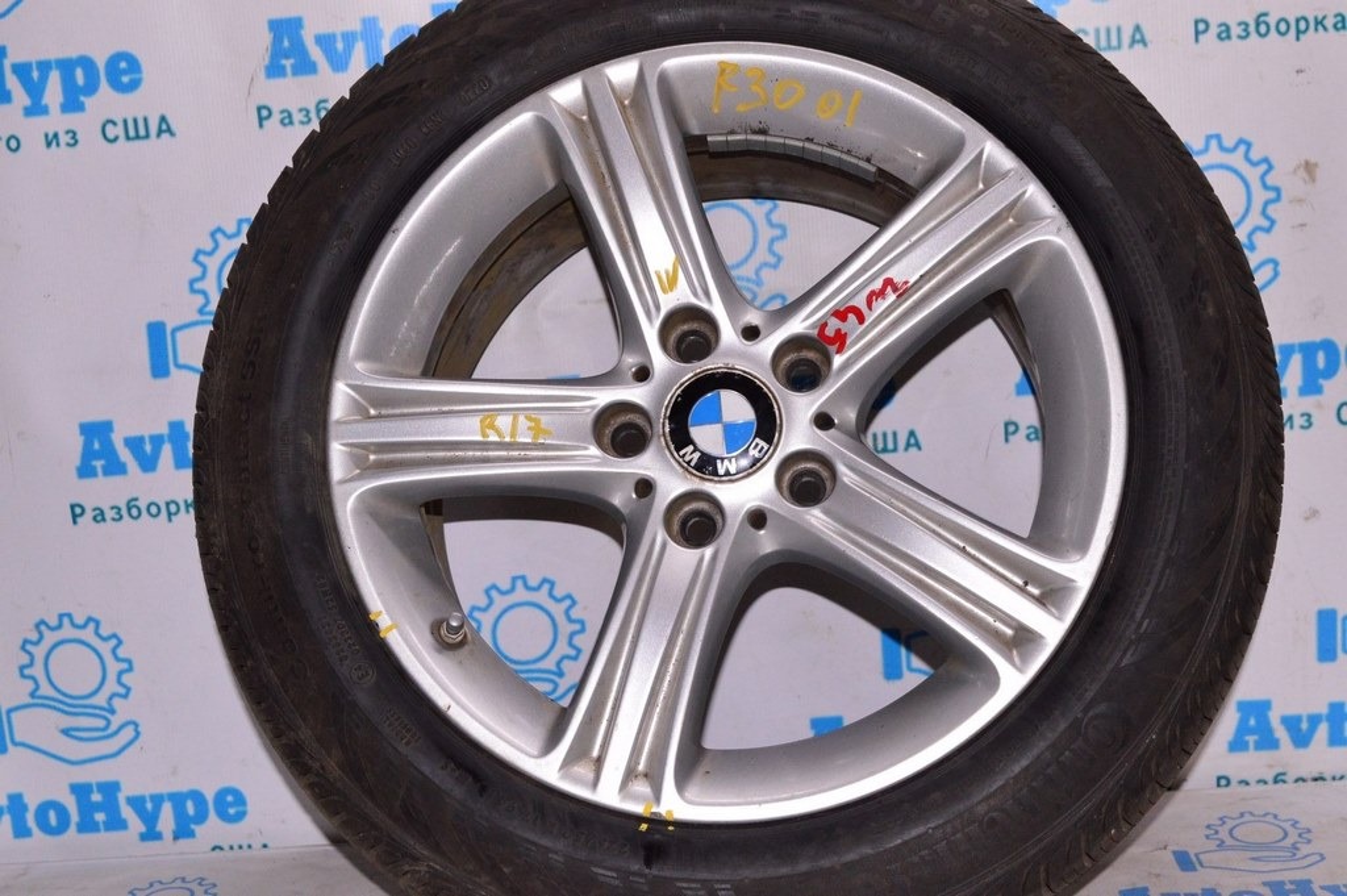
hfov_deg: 38.9
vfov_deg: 26.4
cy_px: 448
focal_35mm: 51
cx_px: 674
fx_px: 1907
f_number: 8
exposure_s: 1/200
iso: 1600
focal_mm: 34
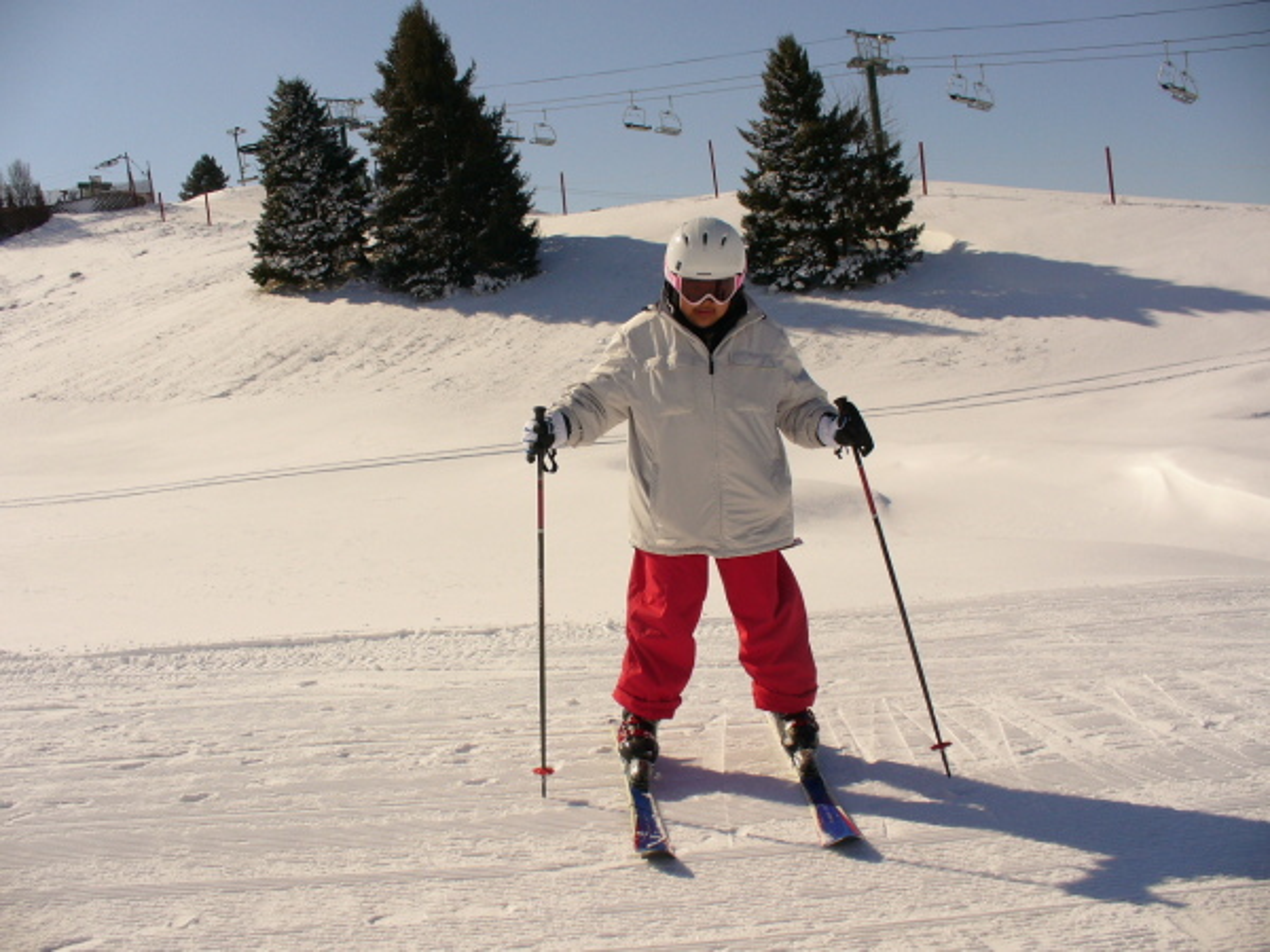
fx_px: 1357
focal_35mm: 37
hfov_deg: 50.1
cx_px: 635
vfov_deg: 38.7
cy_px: 476
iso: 80
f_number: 5.6
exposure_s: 1/800
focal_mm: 6.1
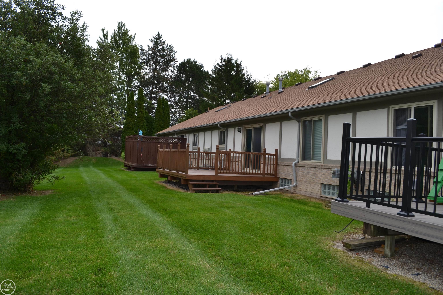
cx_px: 222
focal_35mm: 27
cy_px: 148
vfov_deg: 47.9
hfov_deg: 67.4
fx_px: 332
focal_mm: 18
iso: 100
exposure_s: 1/200
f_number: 6.3
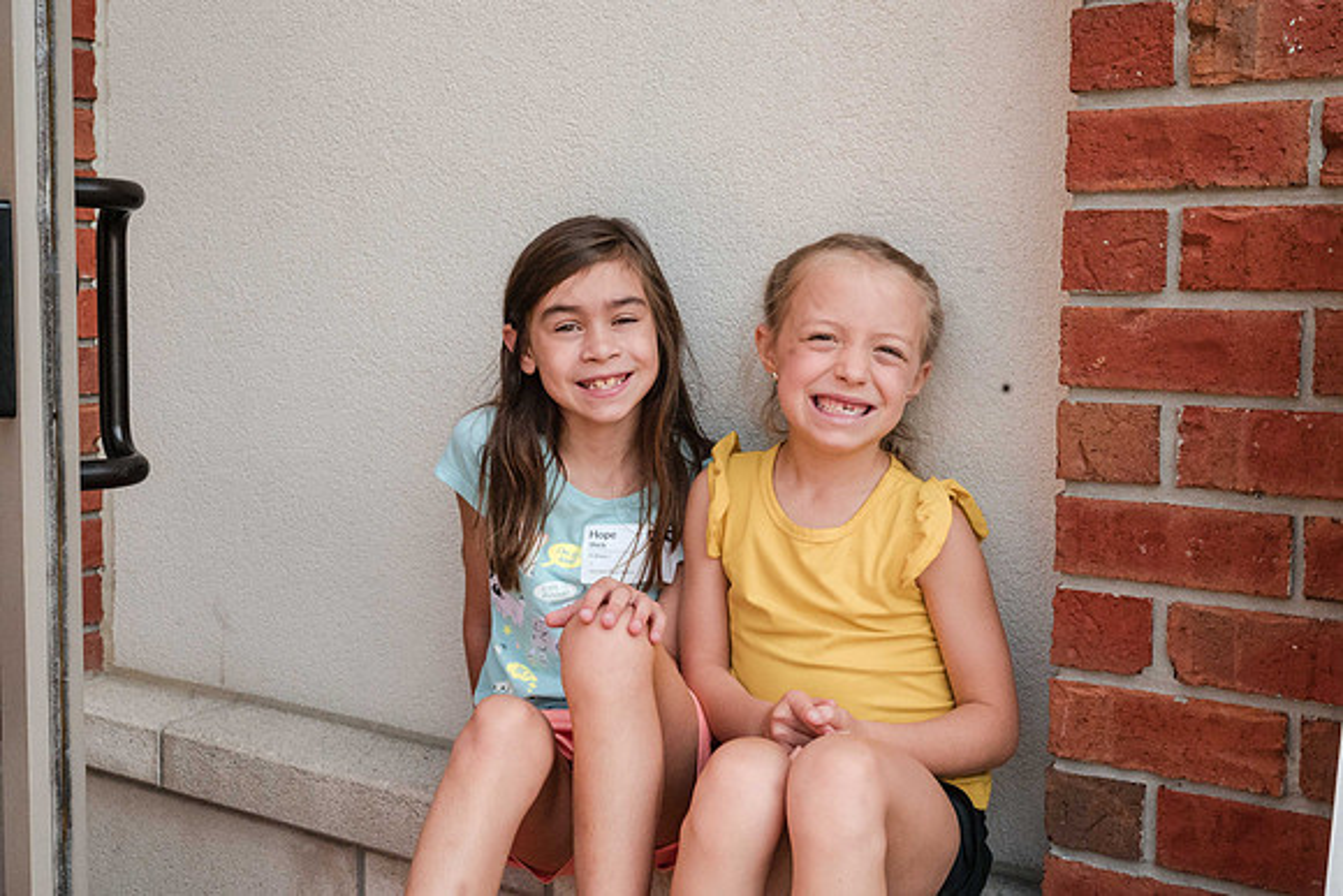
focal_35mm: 42
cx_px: 644
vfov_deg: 32.1
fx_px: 1558
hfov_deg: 46.6
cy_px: 404
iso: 6400
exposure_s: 1/1250
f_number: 16
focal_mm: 35
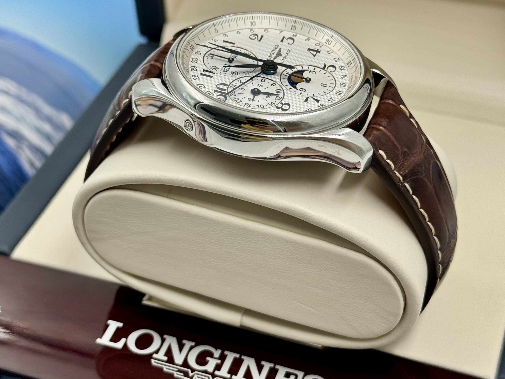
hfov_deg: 39.7
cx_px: 252
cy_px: 190
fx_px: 700
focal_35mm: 48
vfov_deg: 30.3
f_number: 1.78
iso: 64
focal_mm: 6.76
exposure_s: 1/248
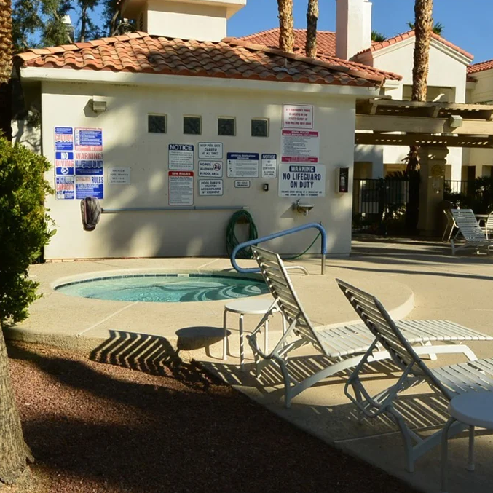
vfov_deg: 37.6
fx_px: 725
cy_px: 245
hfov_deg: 37.5
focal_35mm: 45
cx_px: 276
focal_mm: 13
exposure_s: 1/250
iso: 160
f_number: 11
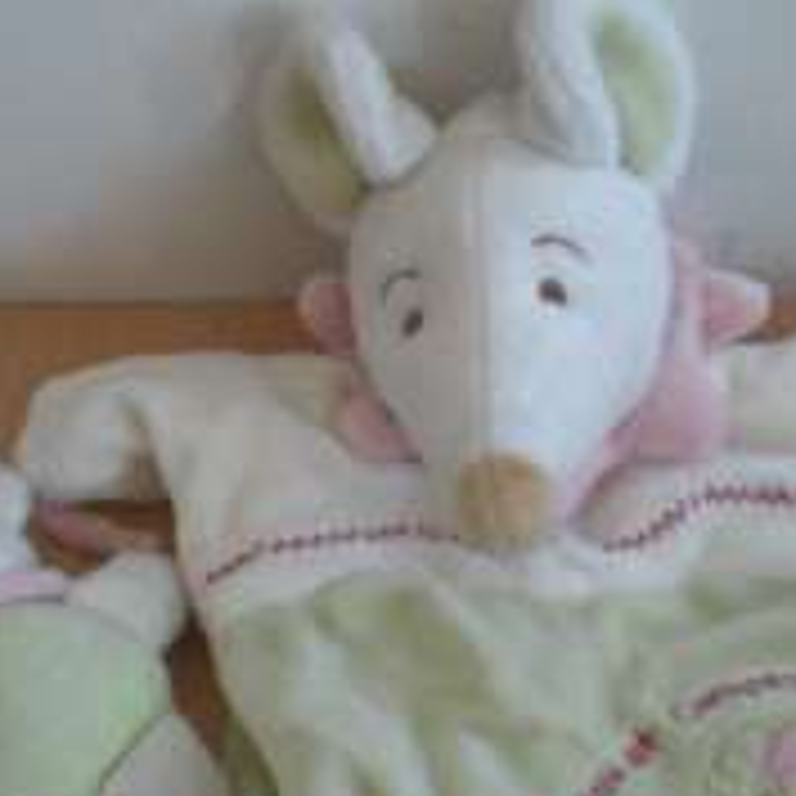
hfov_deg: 23.3
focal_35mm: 74
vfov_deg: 23.3
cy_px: 513
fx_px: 1925
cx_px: 468
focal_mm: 6.3
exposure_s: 1/18.5
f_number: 3.1
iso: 200
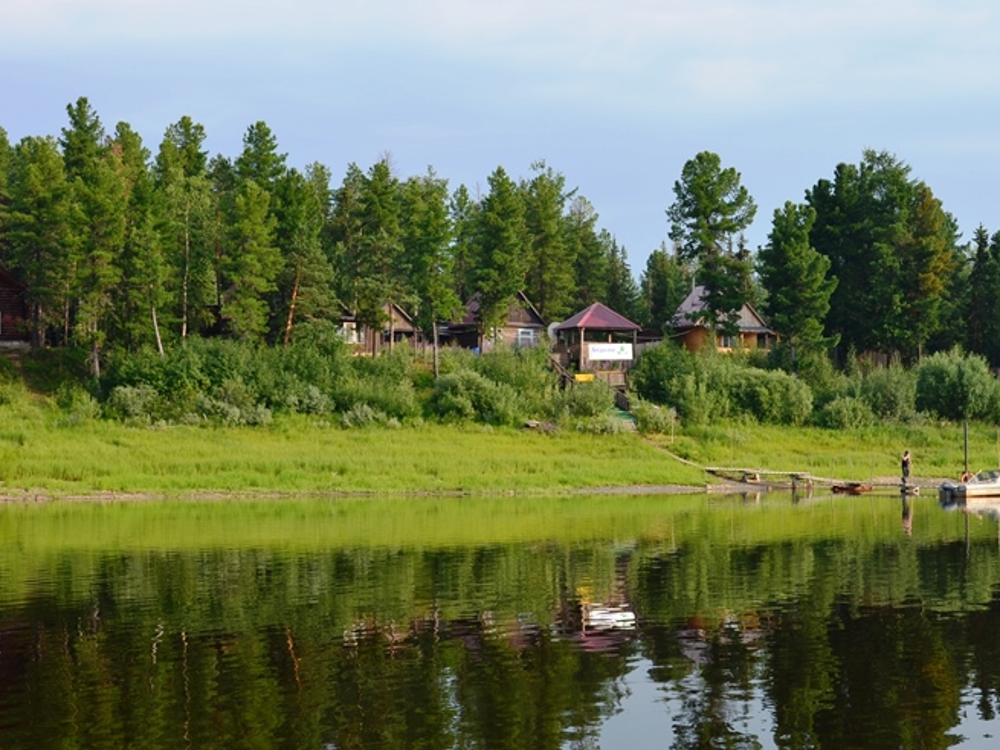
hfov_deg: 29.6
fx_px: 1877
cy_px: 365
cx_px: 672
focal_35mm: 65
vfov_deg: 22.6
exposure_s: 1/125
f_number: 9
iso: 100
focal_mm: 32
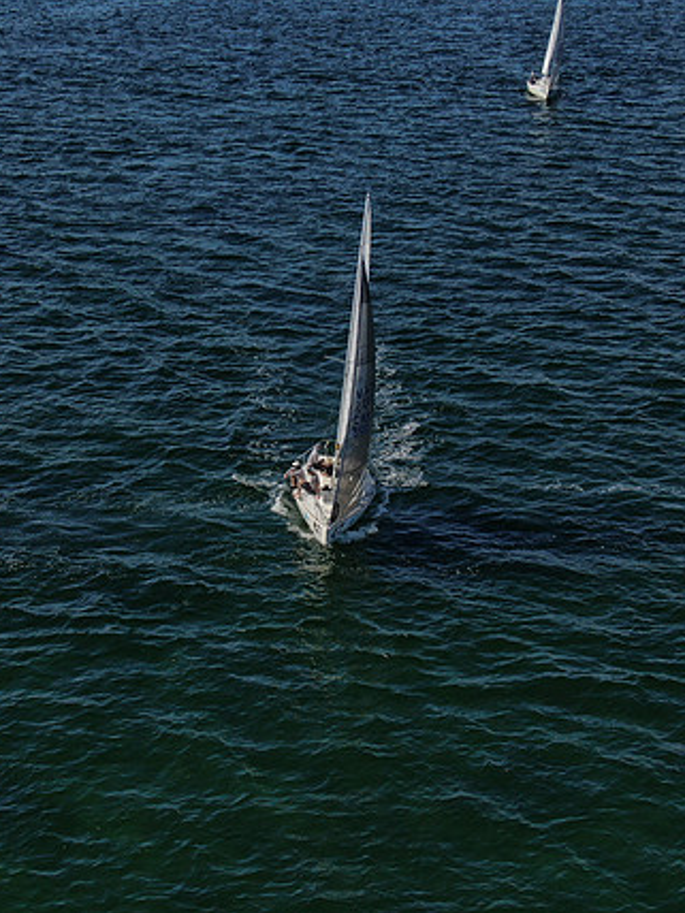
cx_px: 262
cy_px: 453
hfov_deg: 22.5
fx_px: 1715
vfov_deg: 29.8
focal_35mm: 65
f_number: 3.8
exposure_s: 1/1600
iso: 100
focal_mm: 8.6
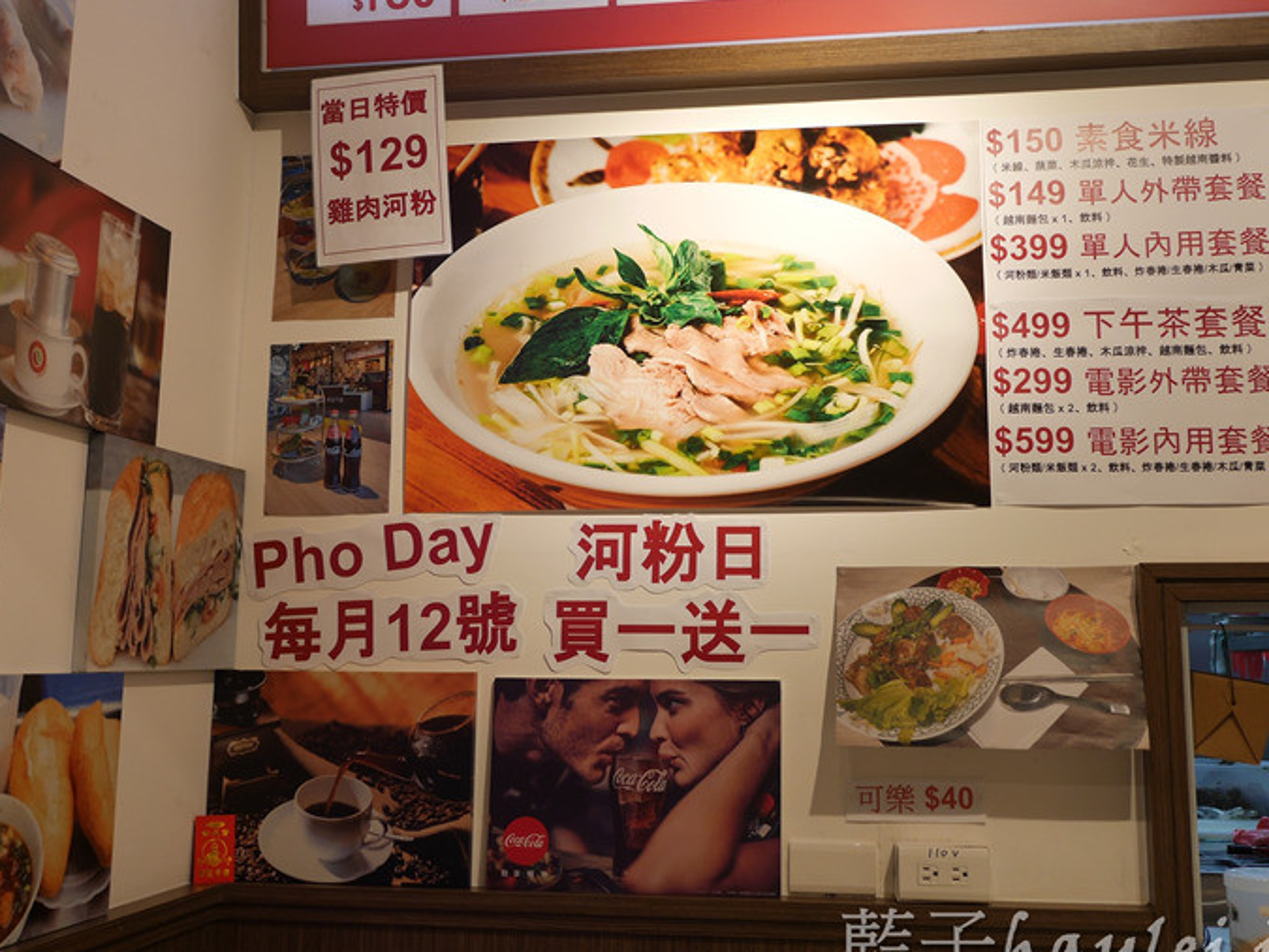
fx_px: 1466
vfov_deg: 35.9
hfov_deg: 46.8
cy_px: 407
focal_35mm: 40
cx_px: 686
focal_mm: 15
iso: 200
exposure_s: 1/160
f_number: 2.2
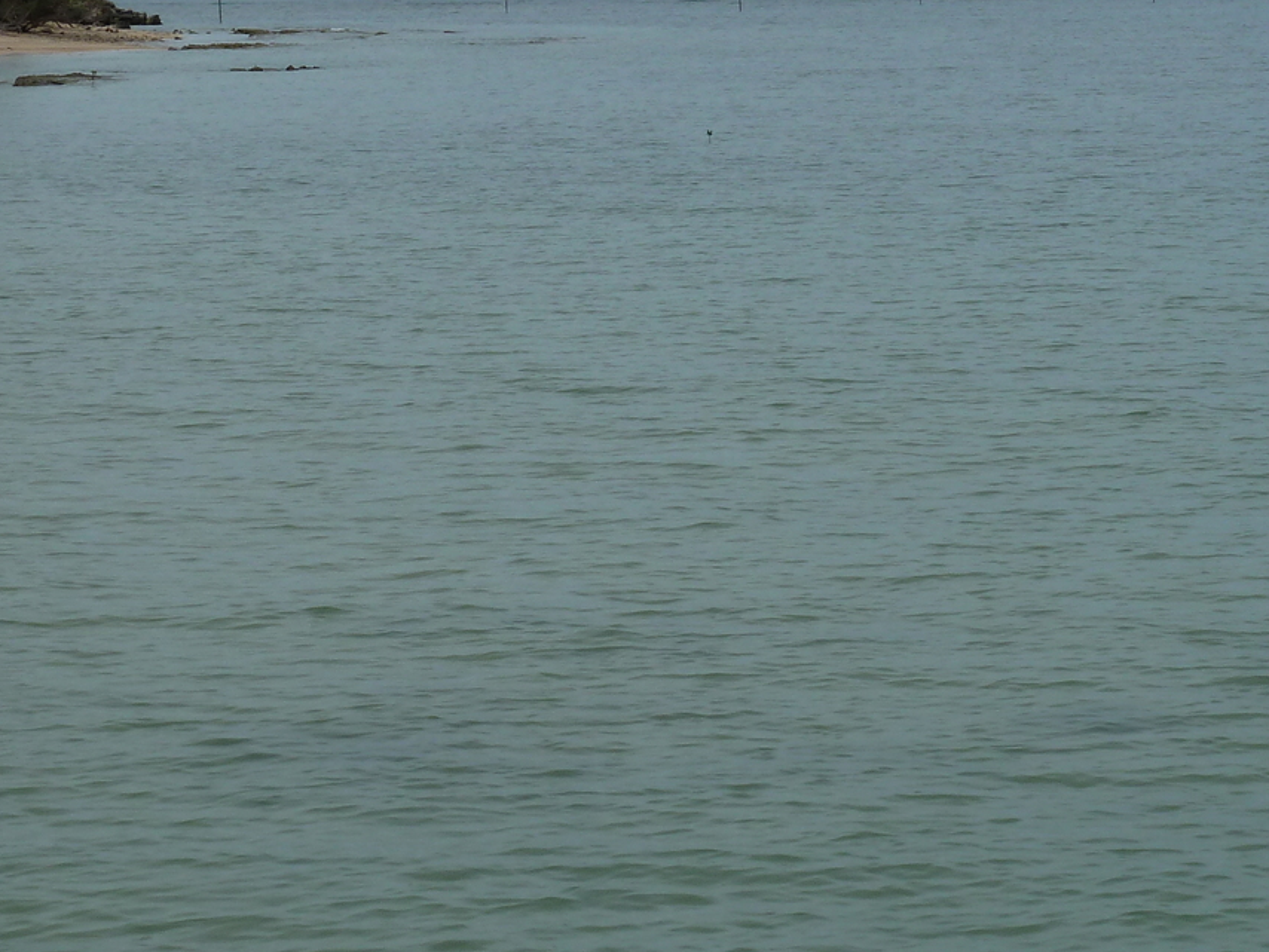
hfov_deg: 16.7
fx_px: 4327
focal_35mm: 118
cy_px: 140
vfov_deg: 12.5
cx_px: 829
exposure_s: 1/640
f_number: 5.6
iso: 80
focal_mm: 10.3
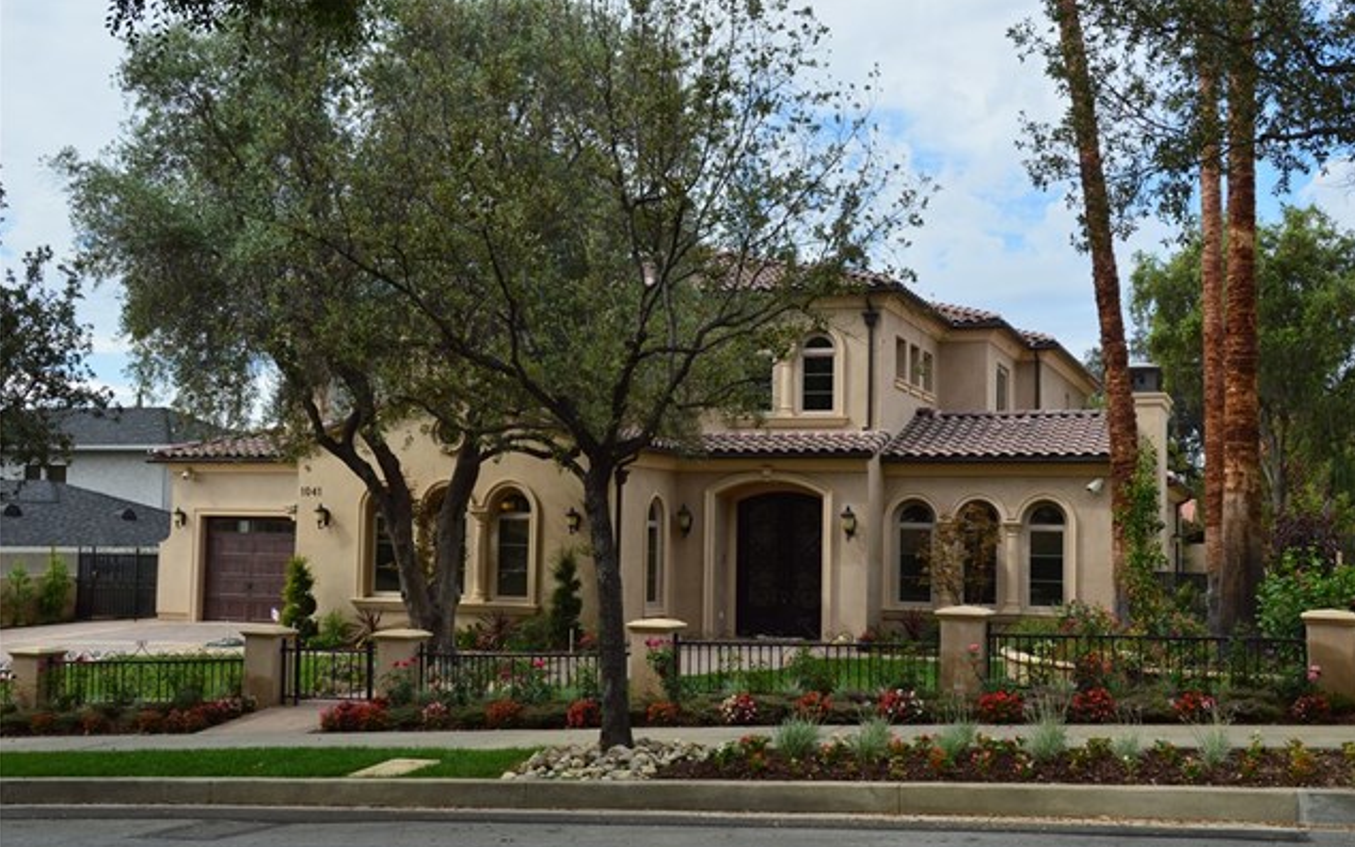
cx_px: 681
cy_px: 445
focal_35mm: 40
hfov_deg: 49.3
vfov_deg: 32.0
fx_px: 1477
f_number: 11
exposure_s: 1/400
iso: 400
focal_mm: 26
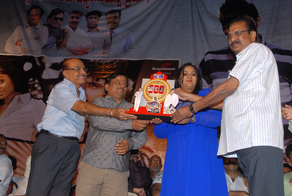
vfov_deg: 32.0
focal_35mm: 42
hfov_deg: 46.3
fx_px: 341
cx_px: 146
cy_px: 98
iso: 320
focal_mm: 28
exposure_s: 1/125
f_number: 6.3
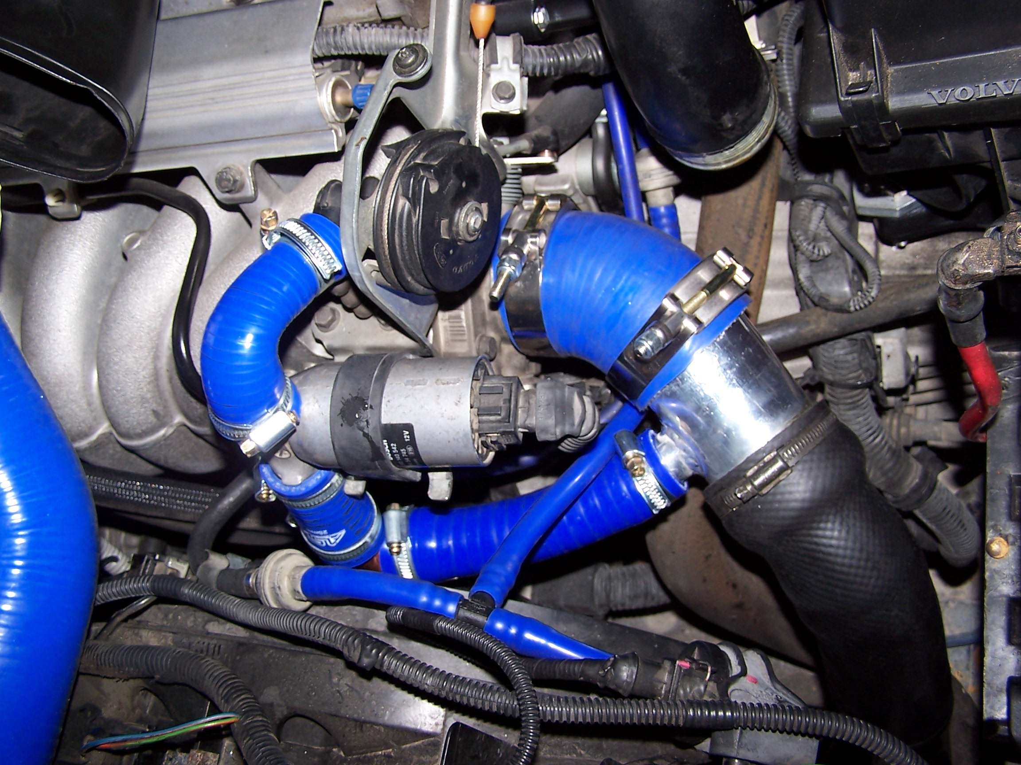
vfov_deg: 37.7
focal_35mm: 38
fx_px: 1121
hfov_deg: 49.0
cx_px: 510
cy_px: 382
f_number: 2.8
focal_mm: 6.3
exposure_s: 1/60
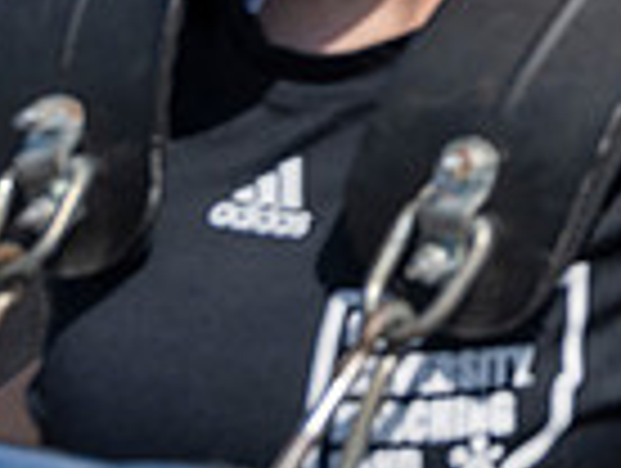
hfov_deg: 17.2
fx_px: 1743
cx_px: 1062
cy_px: -304
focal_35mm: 97
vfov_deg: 14.0
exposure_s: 1/1600
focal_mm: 24
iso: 200
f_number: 5
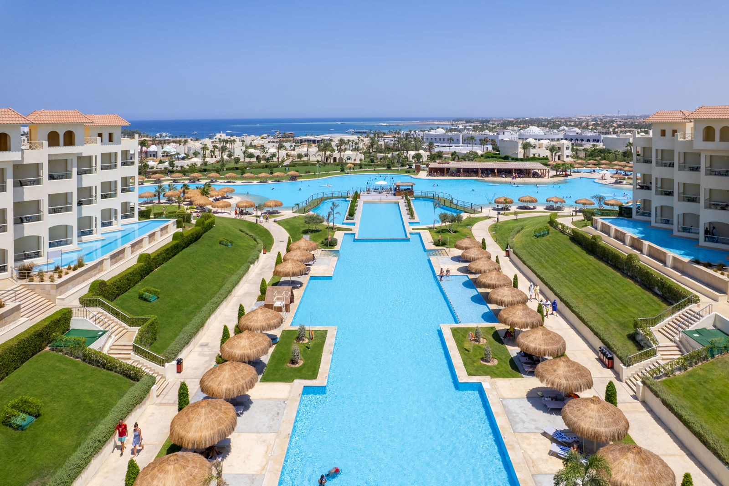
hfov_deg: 78.6
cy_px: 243
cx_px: 364
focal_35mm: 22
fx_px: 445
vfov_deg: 57.2
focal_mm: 8.38
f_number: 2.8
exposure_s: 1/3200
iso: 110
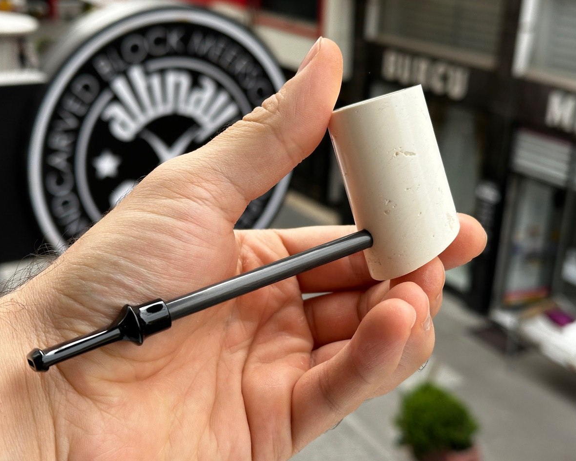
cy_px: 227
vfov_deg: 29.7
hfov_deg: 36.6
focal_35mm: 51
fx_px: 869
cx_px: 265
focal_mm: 6.86
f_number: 1.78
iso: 64
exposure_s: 1/803
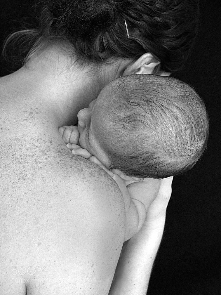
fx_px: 375
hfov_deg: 32.9
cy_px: 148
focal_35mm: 44
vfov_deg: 43.0
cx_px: 110
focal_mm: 22
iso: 3200
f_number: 5
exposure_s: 1/25
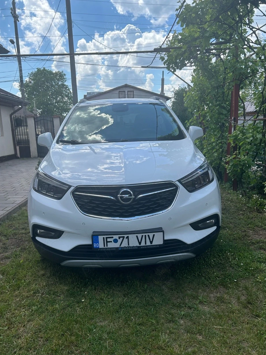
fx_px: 287
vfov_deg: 63.4
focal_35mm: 28
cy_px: 188
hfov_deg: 49.7
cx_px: 131
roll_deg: +1.2
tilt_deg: -12.5
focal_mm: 5.7
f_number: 1.5
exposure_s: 1/2571
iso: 50
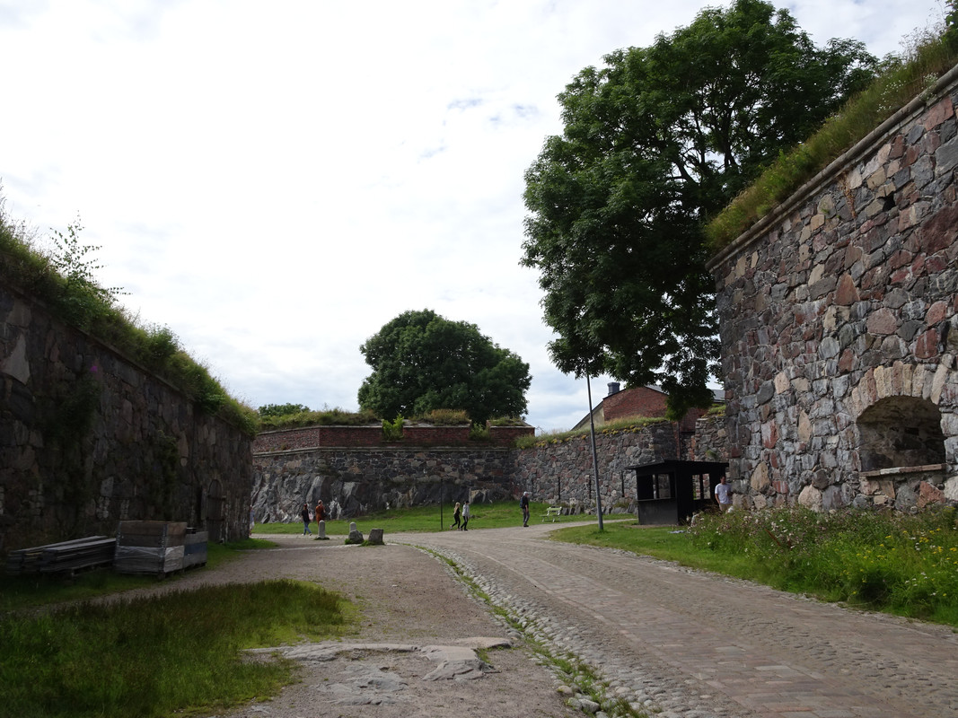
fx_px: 830
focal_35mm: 30
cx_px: 479
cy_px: 359
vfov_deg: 46.8
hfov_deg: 60.0
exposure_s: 1/800
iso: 80
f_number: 4
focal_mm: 5.09
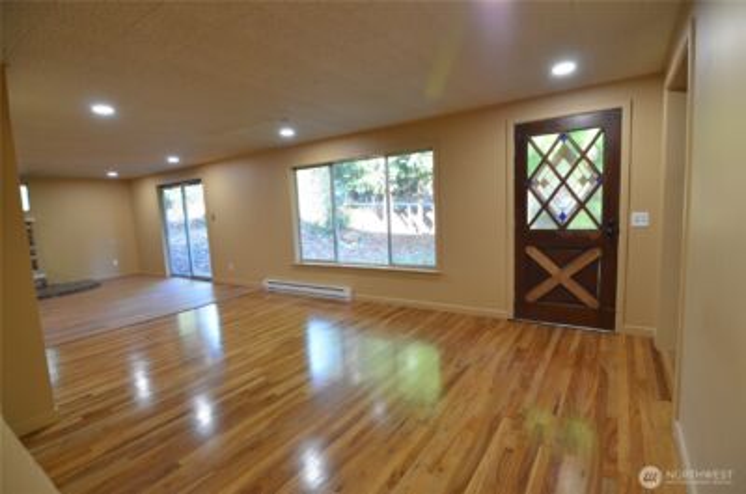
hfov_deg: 95.1
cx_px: 373
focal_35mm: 16
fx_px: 341
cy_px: 247
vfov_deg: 71.8
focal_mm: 11
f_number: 3.5
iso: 800
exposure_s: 1/50
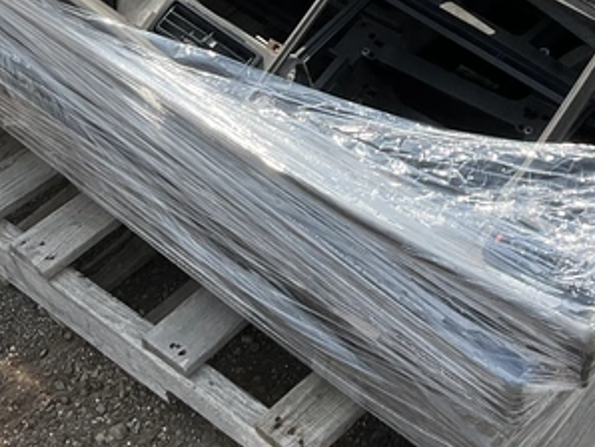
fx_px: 1256
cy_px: 1
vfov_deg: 19.6
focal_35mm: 73
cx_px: 377
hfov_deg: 26.6
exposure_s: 1/1311
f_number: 1.8
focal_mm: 3
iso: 25
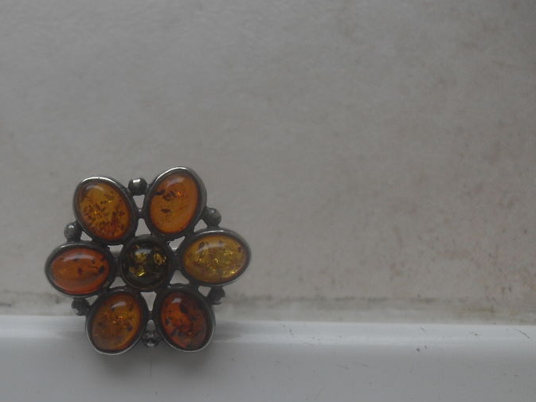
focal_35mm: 55
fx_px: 852
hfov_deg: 34.3
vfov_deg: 26.4
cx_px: 143
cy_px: 272
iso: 80
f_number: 2.8
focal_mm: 6.3
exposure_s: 1/180
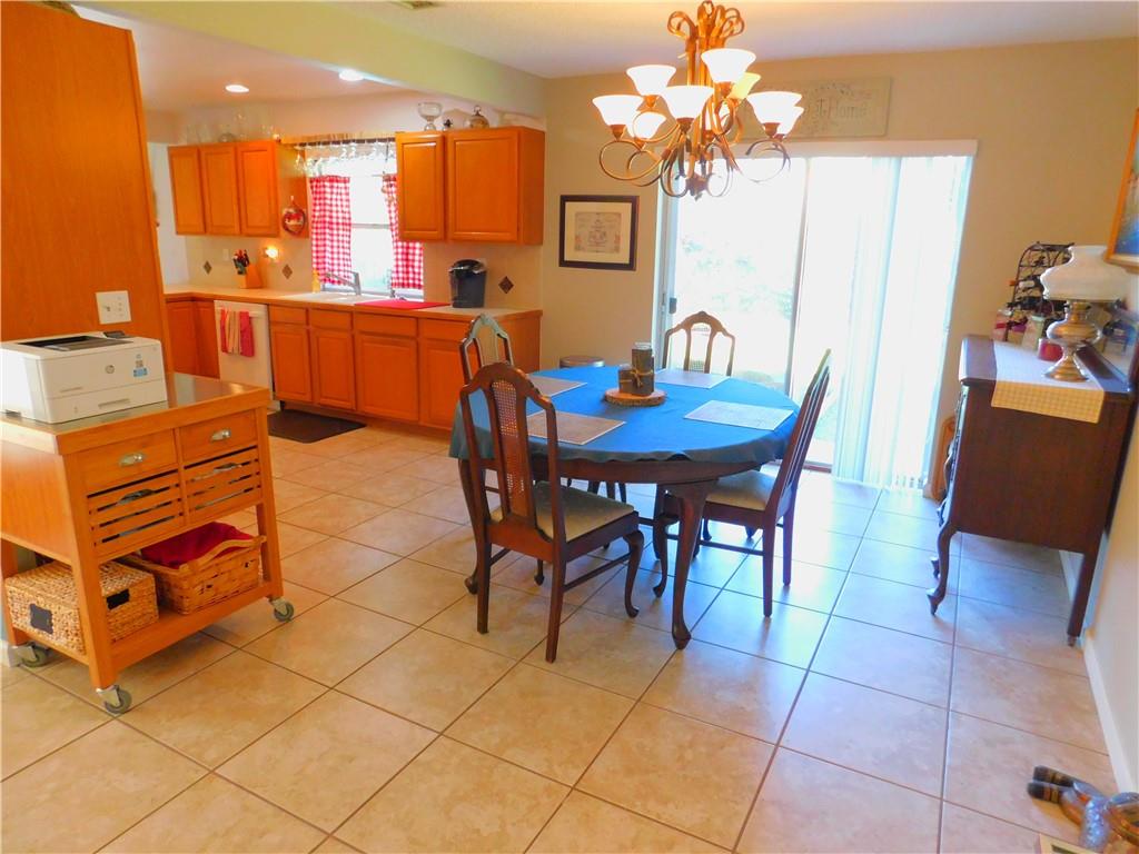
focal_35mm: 23
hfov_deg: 73.9
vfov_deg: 58.9
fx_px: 757
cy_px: 427
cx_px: 570
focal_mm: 4
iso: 400
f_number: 3
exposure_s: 1/40
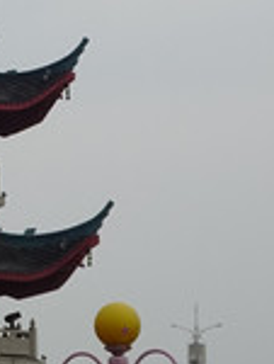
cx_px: -247
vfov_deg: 5.0
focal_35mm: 396
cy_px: -138
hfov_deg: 3.7
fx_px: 4168
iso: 80
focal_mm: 14.73
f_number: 5
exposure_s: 1/400
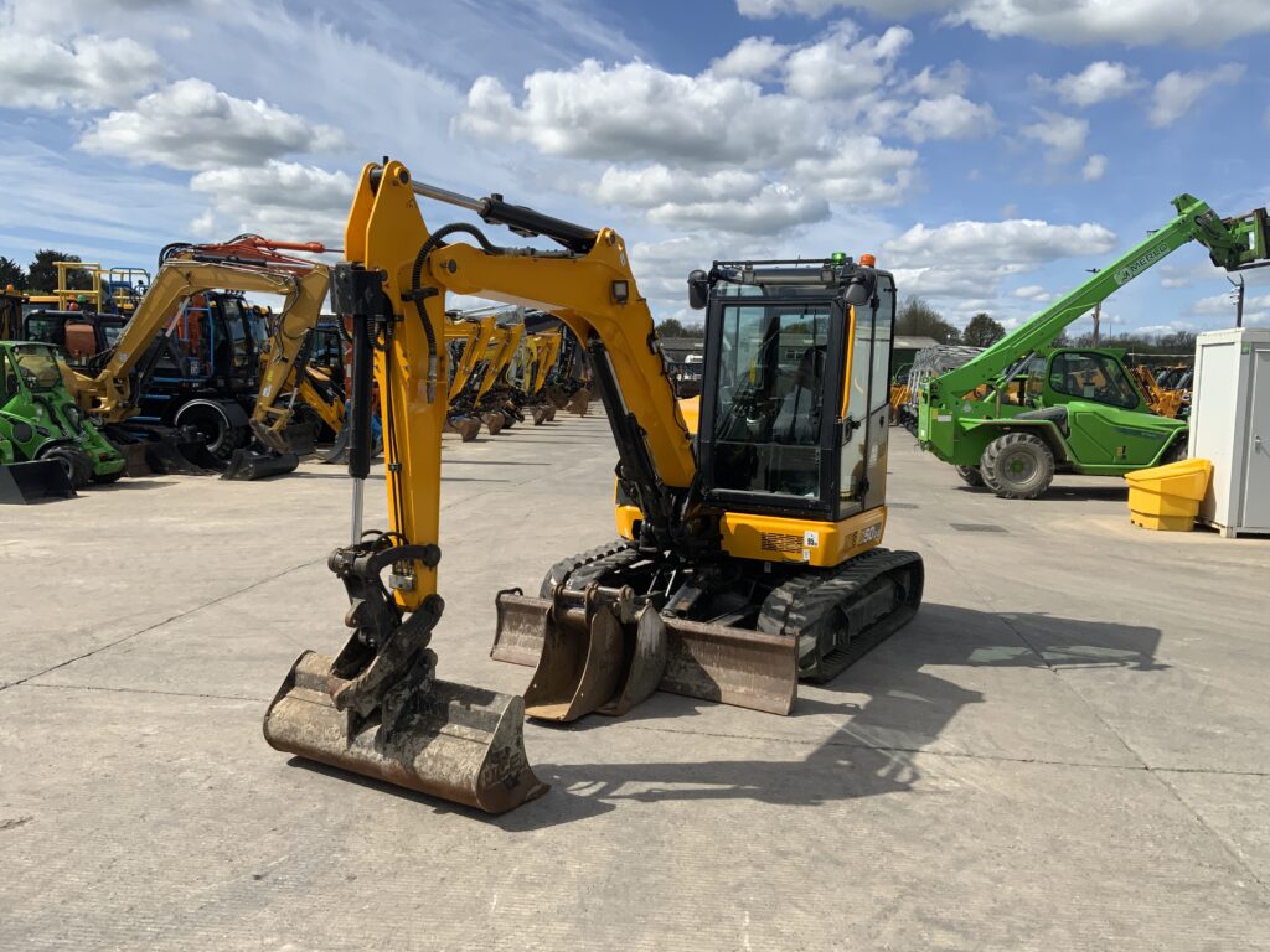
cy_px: 476
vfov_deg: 48.2
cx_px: 635
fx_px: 1064
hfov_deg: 61.7
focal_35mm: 29
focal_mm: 3
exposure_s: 1/2538
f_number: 1.8
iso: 20
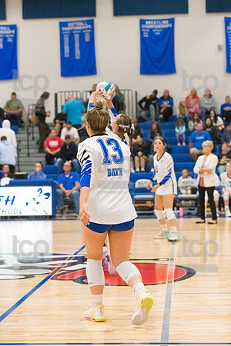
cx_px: 116
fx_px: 866
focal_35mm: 90
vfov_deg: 22.6
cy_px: 173
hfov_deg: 15.2
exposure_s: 1/1600
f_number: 4.5
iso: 10000
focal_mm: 90
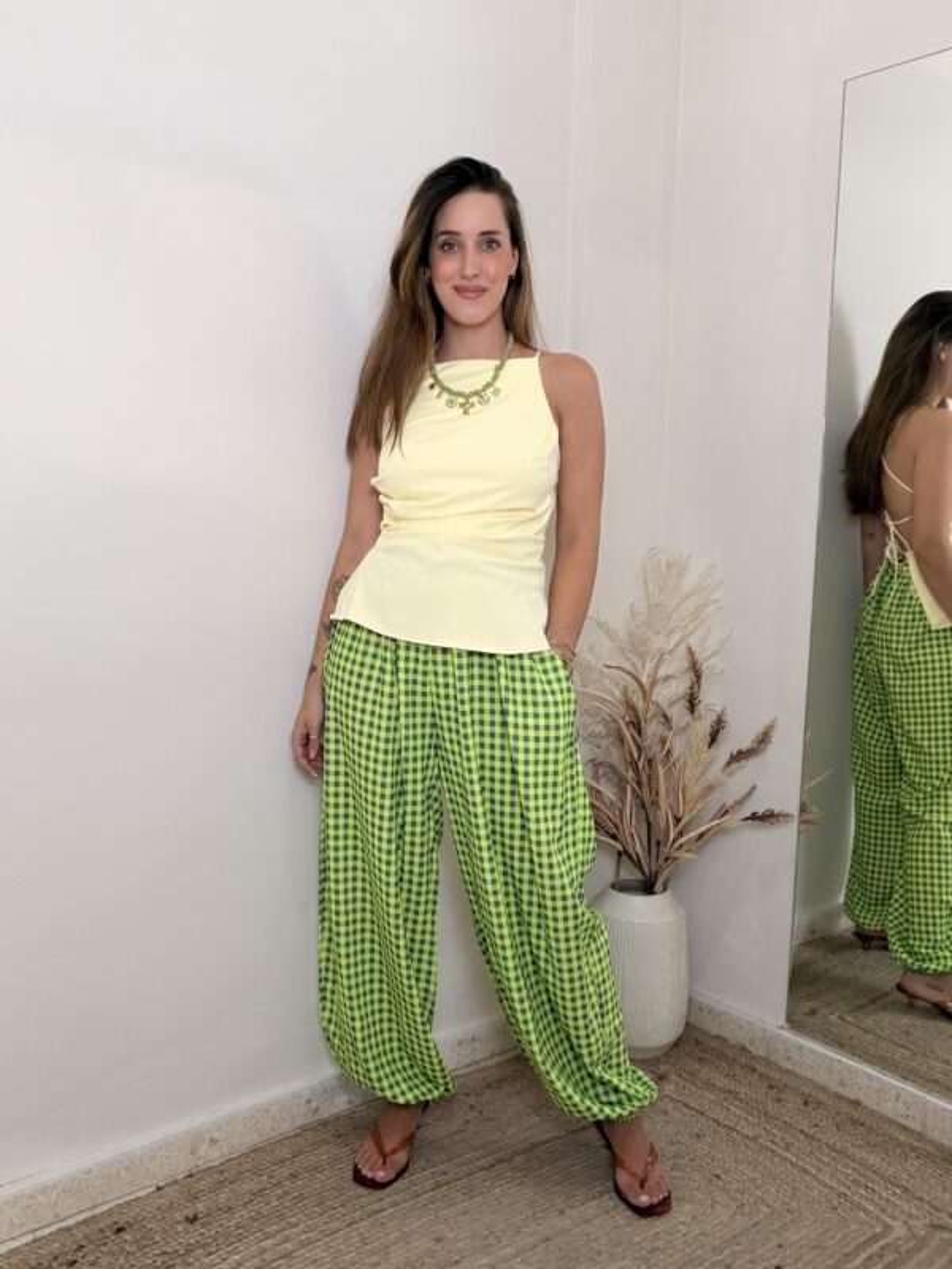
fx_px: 1100
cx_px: 476
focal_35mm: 30
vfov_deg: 60.0
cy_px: 634
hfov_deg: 46.8
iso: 100
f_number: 1.9
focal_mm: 2.71
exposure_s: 1/50
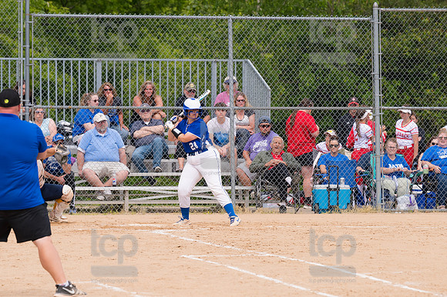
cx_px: 224
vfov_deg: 4.6
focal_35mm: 300
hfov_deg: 6.9
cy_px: 148
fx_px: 3723
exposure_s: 1/1600
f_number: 5.6
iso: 320
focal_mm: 200
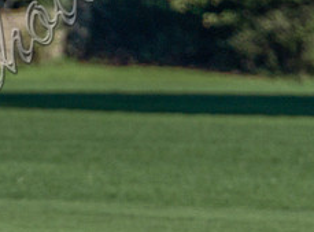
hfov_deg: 0.8
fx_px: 22114
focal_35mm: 2452
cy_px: 292
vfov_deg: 0.6
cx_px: -221
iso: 400
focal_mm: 400
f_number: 5.6
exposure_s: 1/2000
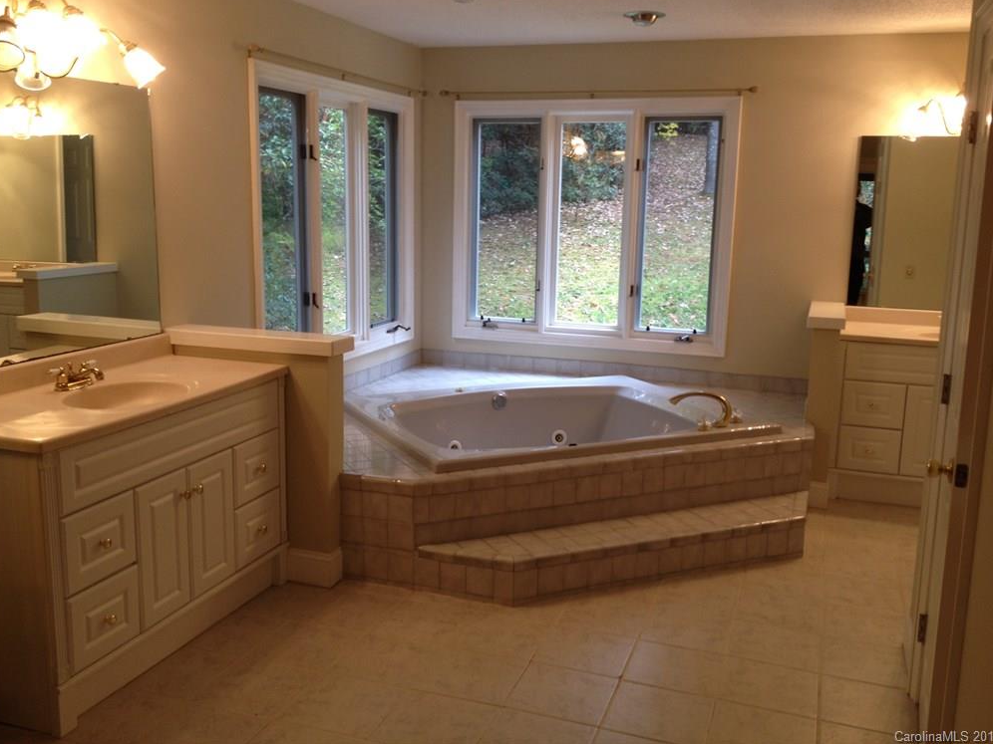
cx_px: 498
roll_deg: -1.2
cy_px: 364
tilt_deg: -12.8
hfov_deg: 51.4
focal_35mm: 36
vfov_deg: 39.7
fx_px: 1033
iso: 50
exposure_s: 1/24
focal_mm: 4.28
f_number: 2.4
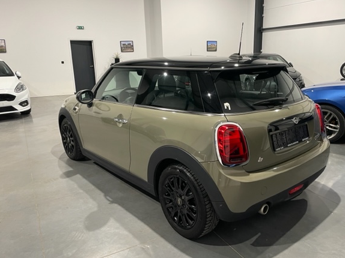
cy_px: 127
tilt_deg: -14.9
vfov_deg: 48.2
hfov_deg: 61.6
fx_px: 289
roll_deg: +0.4
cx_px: 189
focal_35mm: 29
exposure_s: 1/50
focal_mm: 4.2
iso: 125
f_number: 1.6
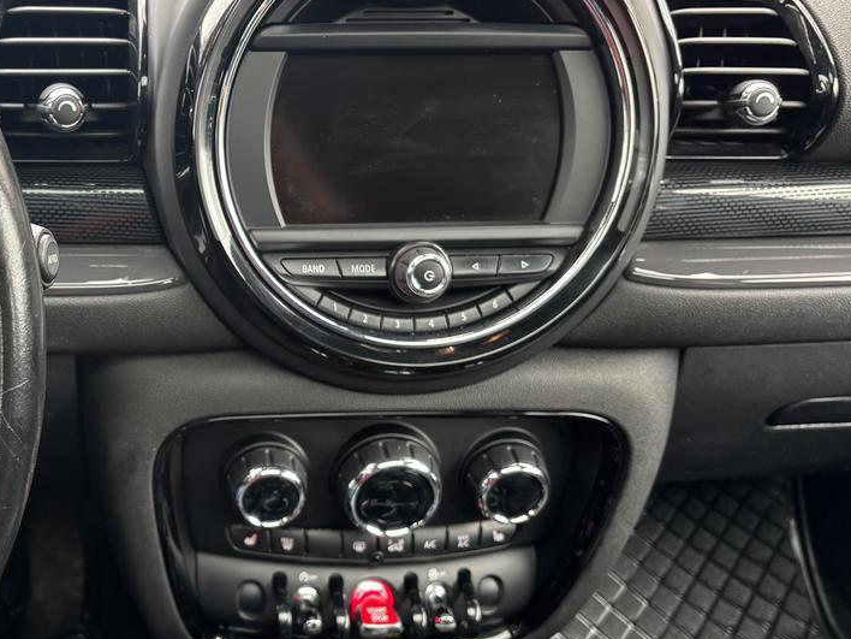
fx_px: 1155
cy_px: 326
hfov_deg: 38.8
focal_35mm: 47
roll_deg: -1.3
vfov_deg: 30.9
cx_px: 166
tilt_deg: -28.4
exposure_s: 1/53
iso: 100
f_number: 1.6
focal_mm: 5.96
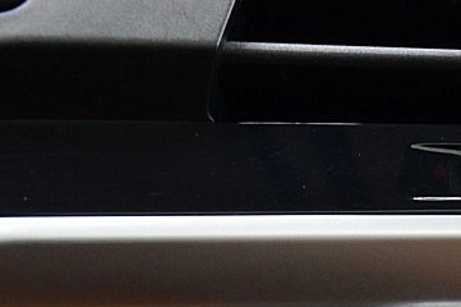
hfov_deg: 13.8
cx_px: 783
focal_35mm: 135
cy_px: 652
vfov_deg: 9.4
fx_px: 1727
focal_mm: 20
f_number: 8
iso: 640
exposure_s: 1/60
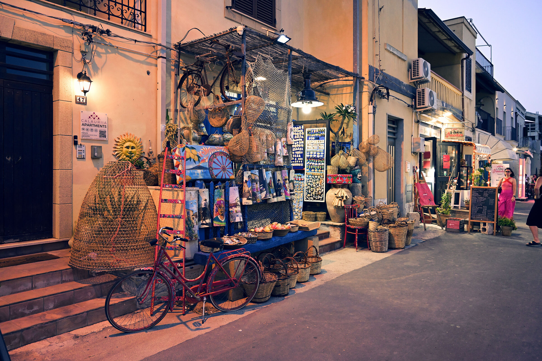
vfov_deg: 47.9
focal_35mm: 27
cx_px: 271
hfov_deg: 67.4
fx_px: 406
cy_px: 180
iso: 3200
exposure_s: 1/125
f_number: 4
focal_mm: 27
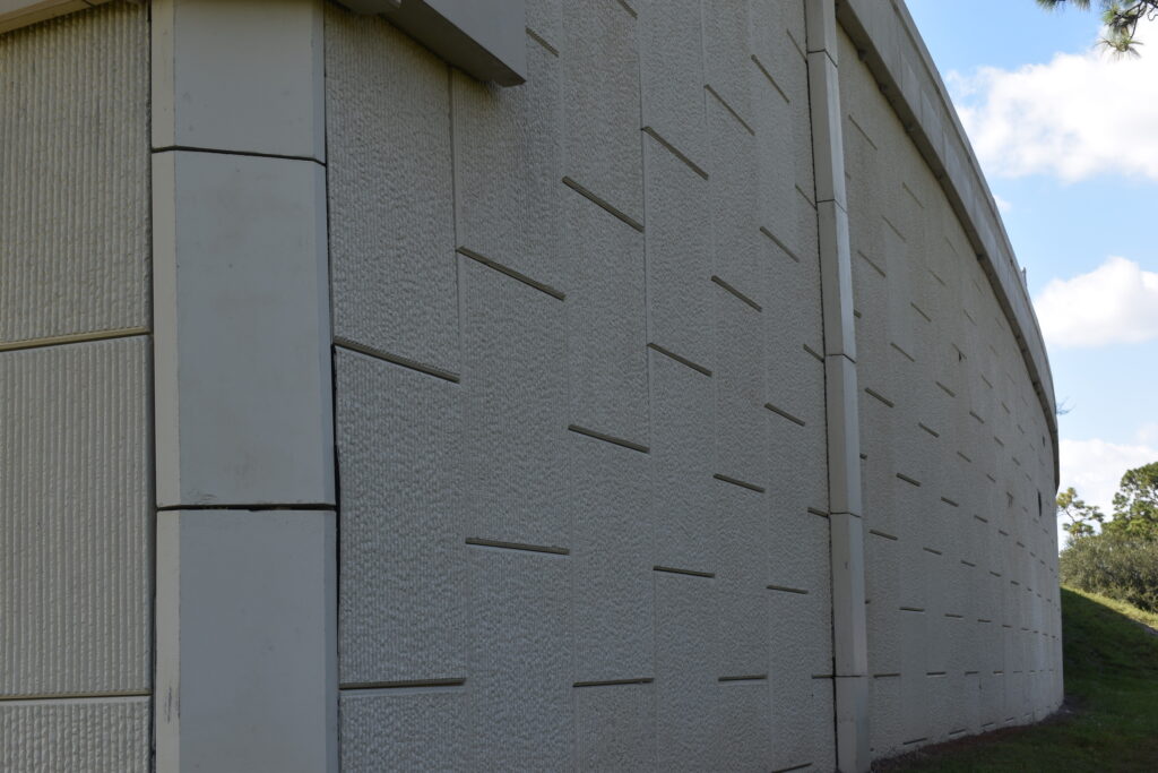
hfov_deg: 36.9
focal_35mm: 54
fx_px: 1737
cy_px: 386
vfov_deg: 25.1
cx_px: 579
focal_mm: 36
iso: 100
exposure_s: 1/125
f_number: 8
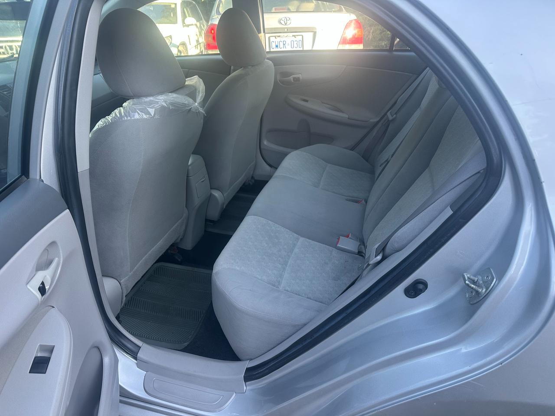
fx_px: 385
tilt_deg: -24.5
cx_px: 278
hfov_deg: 71.6
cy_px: 208
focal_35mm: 24
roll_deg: -2.3
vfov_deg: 56.8
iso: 80
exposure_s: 1/121
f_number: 1.78
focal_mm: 6.86
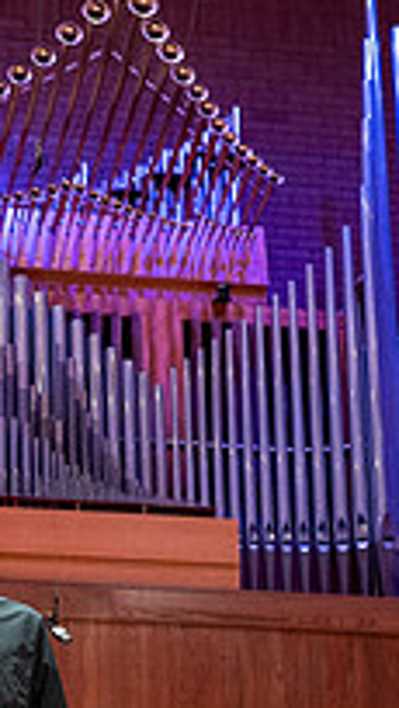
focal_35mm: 100
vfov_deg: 20.0
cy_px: 856
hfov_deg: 11.9
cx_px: -61
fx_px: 1878
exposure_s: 1/320
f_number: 2.8
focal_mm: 24
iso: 2000
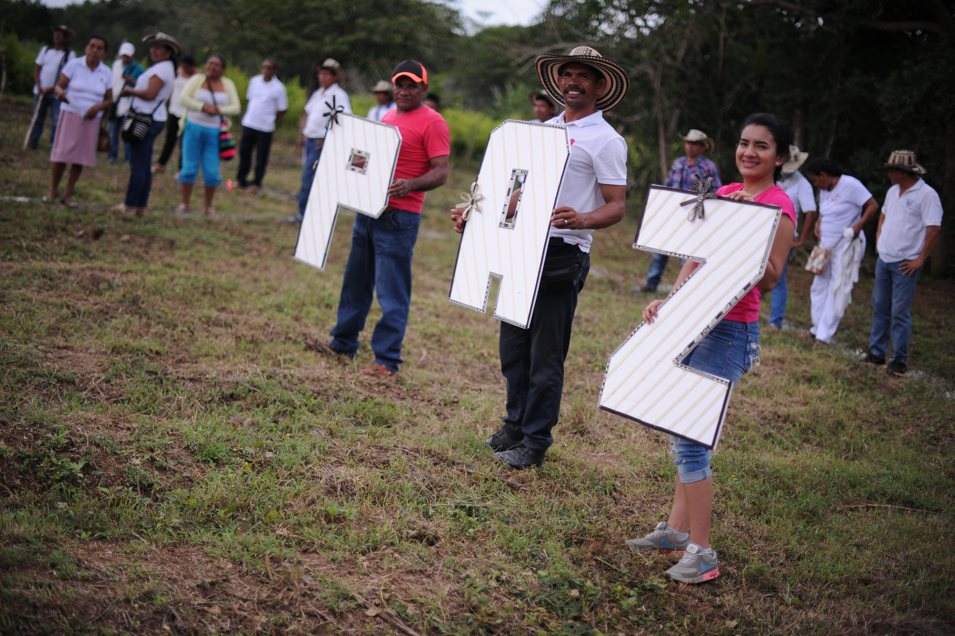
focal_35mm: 50
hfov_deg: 39.6
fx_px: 1326
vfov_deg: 27.0
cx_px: 478
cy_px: 318
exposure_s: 1/4000
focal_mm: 50
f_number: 1.6
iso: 200
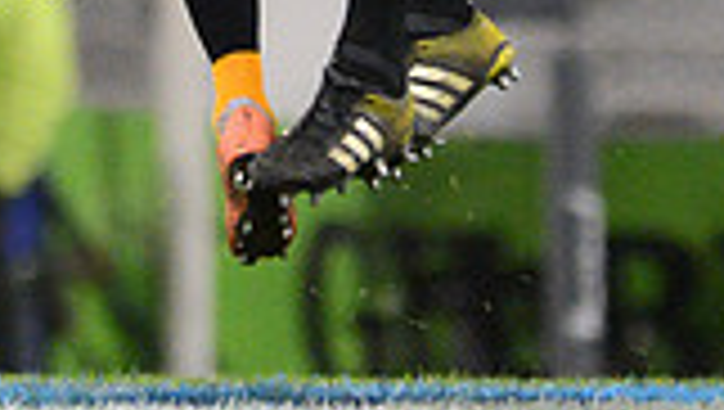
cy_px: -518
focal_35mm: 1230
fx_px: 23641
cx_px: 171
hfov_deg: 1.8
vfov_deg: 1.0
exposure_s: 1/640
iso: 4500
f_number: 4
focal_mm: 420
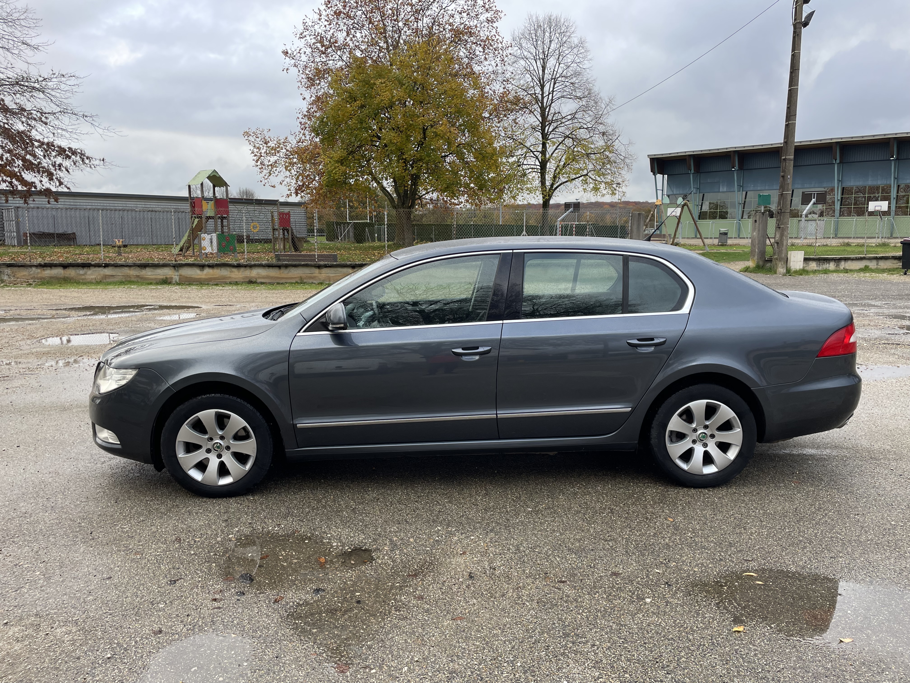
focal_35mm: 26
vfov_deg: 53.1
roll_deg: +0.3
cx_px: 455
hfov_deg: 67.3
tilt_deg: -8.6
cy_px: 342
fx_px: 683
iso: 32
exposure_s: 1/298
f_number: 1.6
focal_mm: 4.2
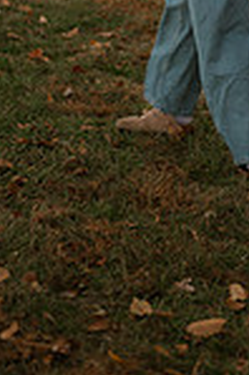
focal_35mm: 151
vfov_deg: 13.2
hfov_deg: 9.0
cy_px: -98
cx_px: 303
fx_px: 1570
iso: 100
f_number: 1.8
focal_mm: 50
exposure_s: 1/125
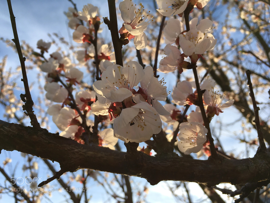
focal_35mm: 29
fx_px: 226
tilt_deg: +50.1
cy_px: 102
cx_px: 135
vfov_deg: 48.2
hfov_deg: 61.7
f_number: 2.2
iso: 25
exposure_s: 1/549
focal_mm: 4.15
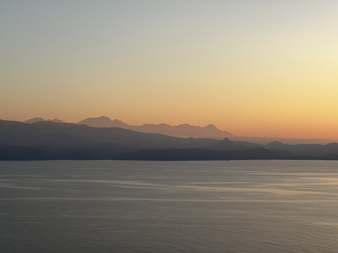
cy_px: 126
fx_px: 752
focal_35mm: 77
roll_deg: +0.2
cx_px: 169
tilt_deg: +2.0
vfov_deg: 19.1
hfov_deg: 25.3
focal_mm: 9
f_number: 2.8
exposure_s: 1/271
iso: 32
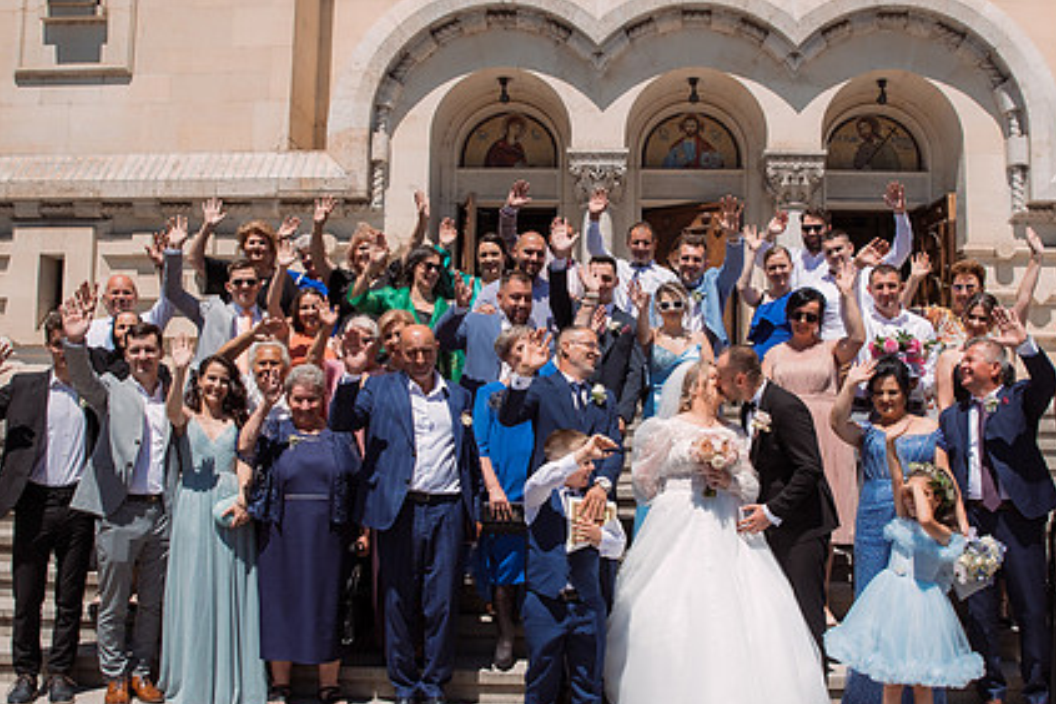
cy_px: 371
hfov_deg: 53.0
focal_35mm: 36
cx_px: 592
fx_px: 1056
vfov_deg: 36.9
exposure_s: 1/2500
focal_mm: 24
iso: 200
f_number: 4
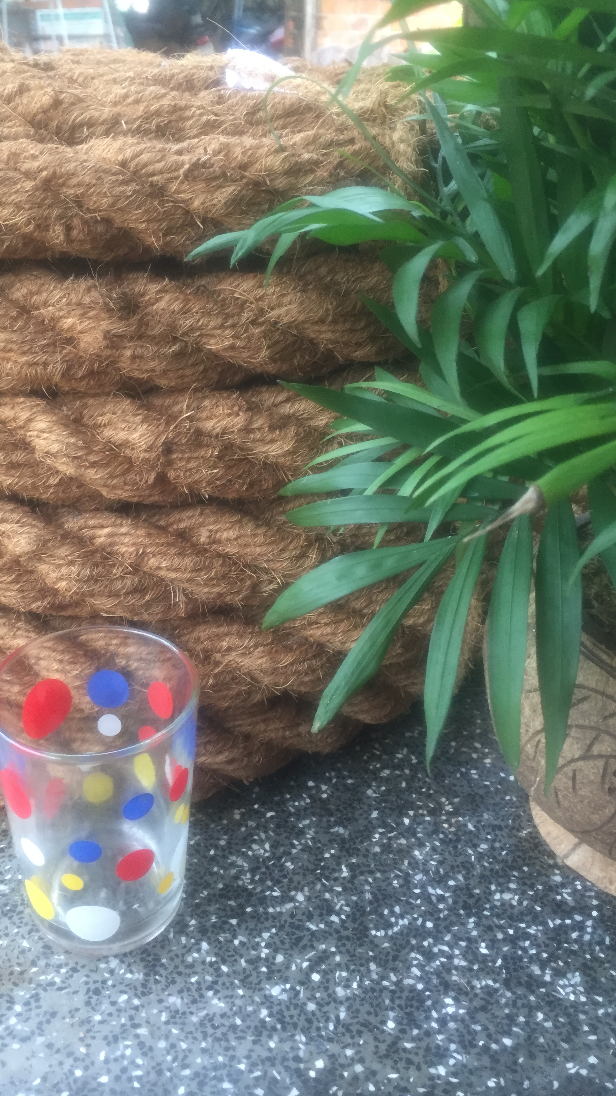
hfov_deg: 36.5
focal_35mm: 32
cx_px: 236
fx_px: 929
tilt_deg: -27.4
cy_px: 547
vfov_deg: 61.0
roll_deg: -1.3
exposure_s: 1/33
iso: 160
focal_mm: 4.15
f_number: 2.2
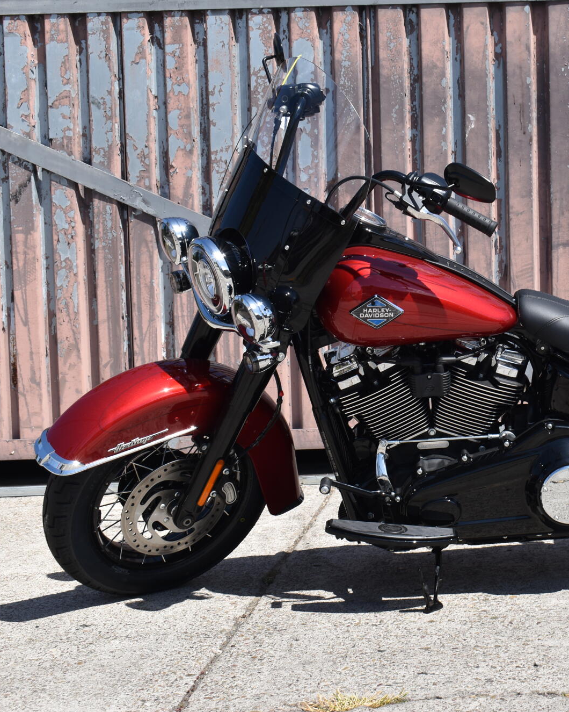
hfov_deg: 22.0
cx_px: 512
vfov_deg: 27.9
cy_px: 354
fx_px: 1431
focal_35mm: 68
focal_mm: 32
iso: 100
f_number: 8
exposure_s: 1/250
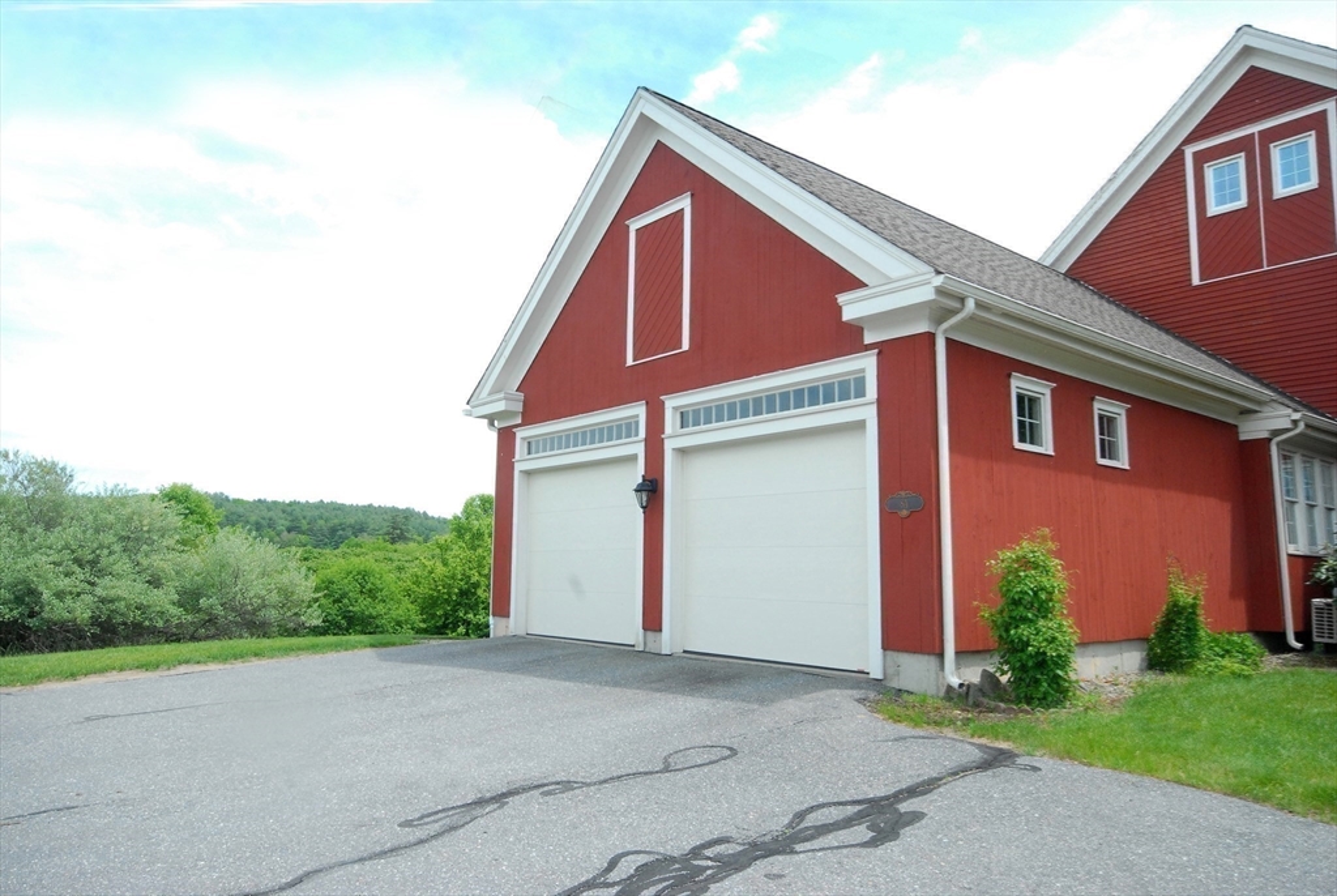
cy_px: 448
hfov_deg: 73.7
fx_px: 893
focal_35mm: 24
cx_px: 668
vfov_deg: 53.3
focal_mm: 16
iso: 500
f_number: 13
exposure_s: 1/125
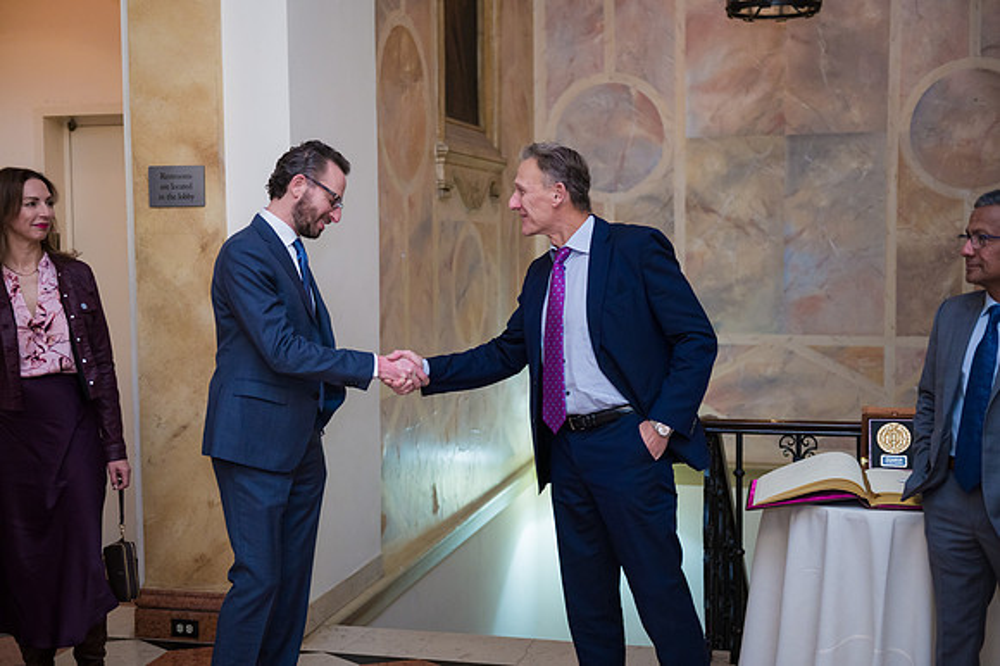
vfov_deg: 27.5
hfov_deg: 40.4
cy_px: 333
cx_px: 501
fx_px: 1359
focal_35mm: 49
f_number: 3.2
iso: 1600
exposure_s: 1/200
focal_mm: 48
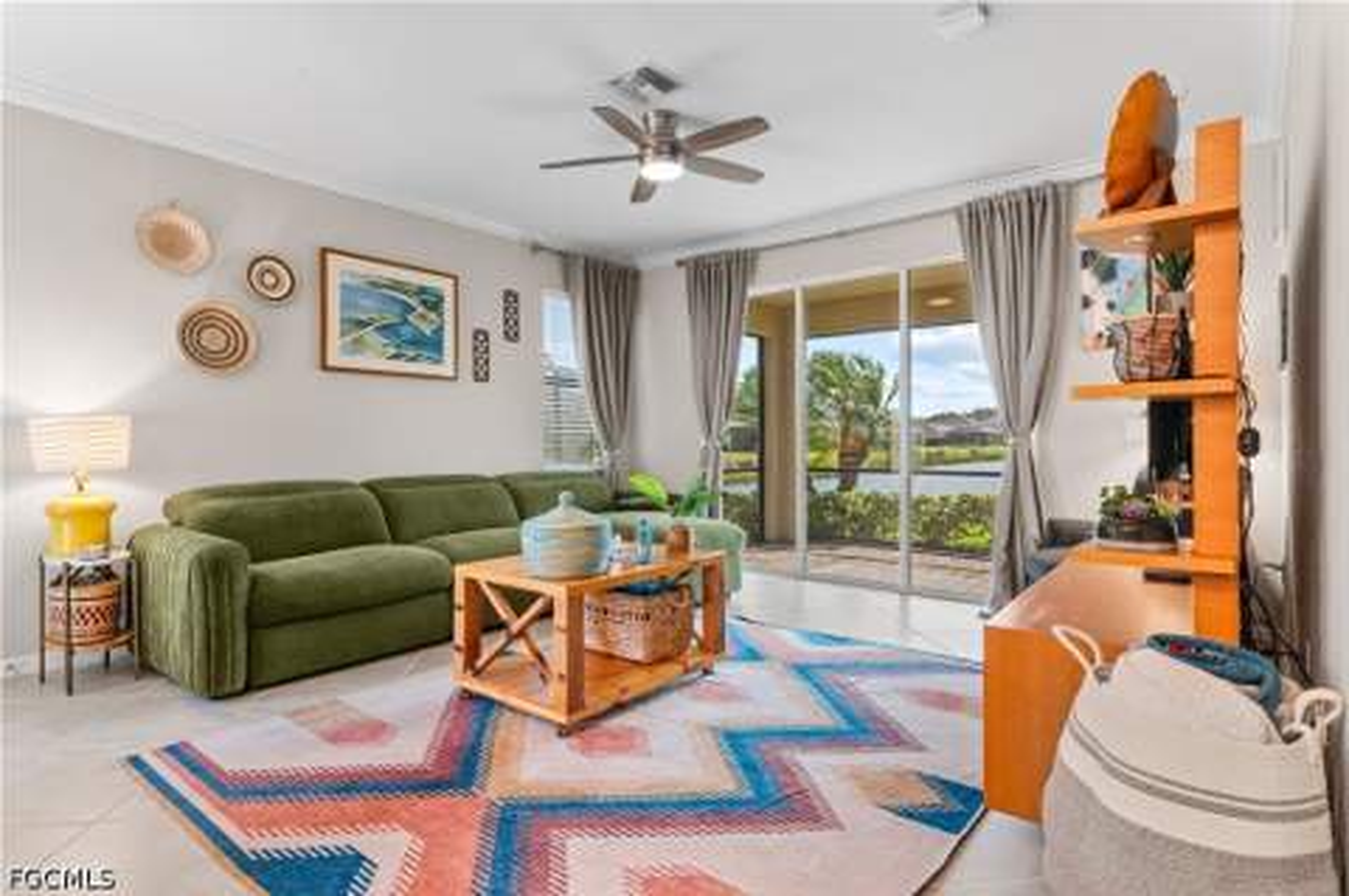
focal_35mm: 19
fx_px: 711
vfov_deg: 64.4
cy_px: 448
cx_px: 674
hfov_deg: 87.0
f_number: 10
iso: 640
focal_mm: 19
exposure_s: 1/2
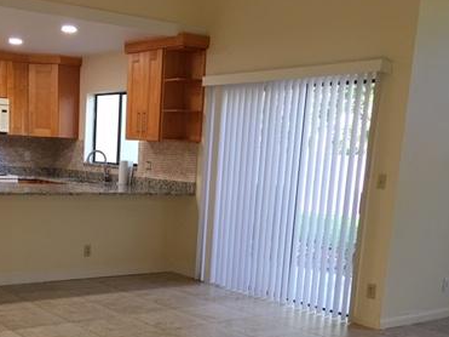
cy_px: 278
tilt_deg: -11.5
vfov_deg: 28.4
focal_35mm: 50
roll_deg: -3.0
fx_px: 648
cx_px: 128
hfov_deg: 37.5
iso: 40
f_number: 2.2
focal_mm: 4.15
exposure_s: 1/30
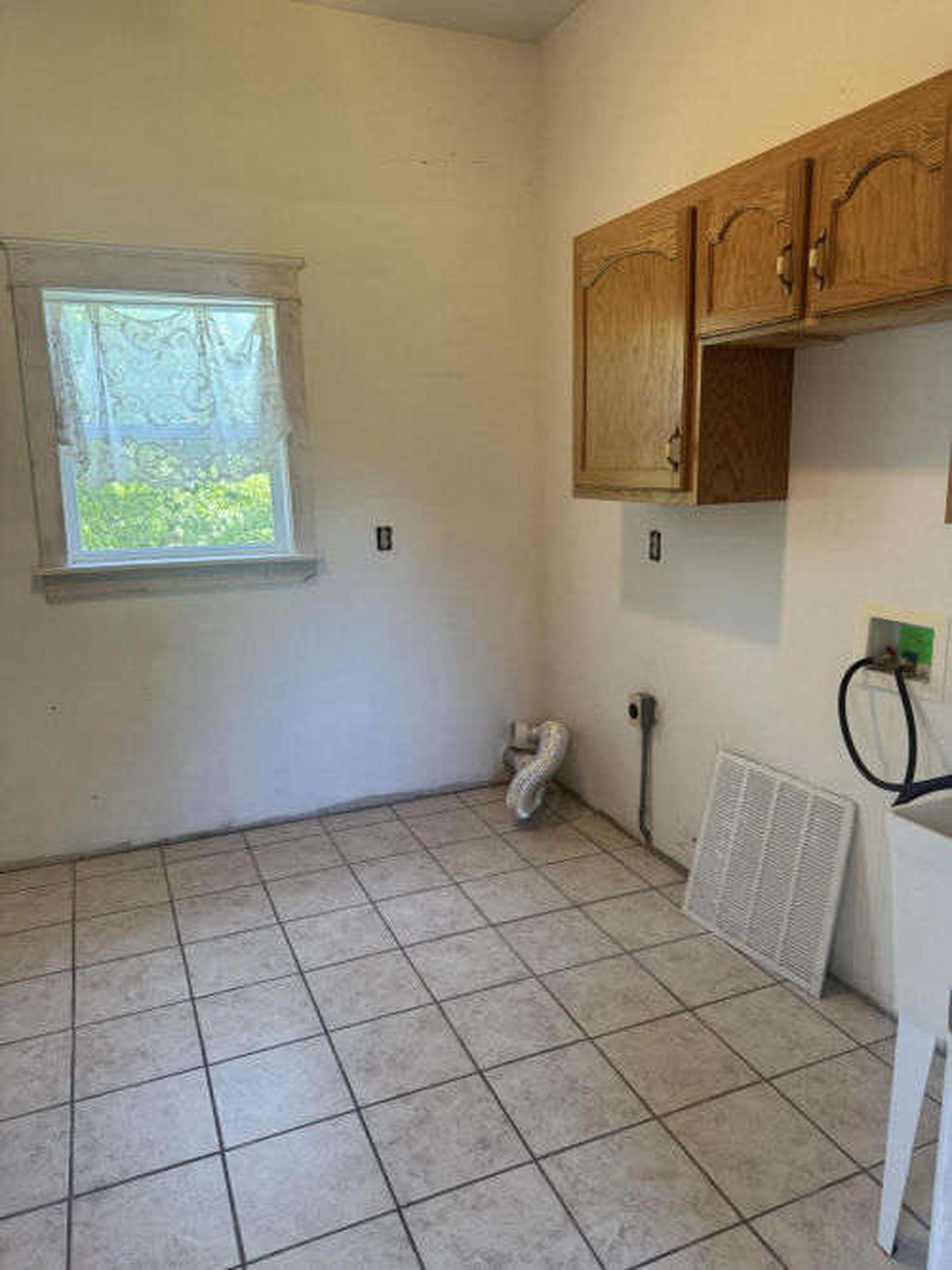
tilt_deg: -11.7
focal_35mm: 24
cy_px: 635
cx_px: 476
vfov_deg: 71.6
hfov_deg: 56.8
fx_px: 880
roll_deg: +1.7
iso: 200
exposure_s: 1/120
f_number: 1.78
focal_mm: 6.76
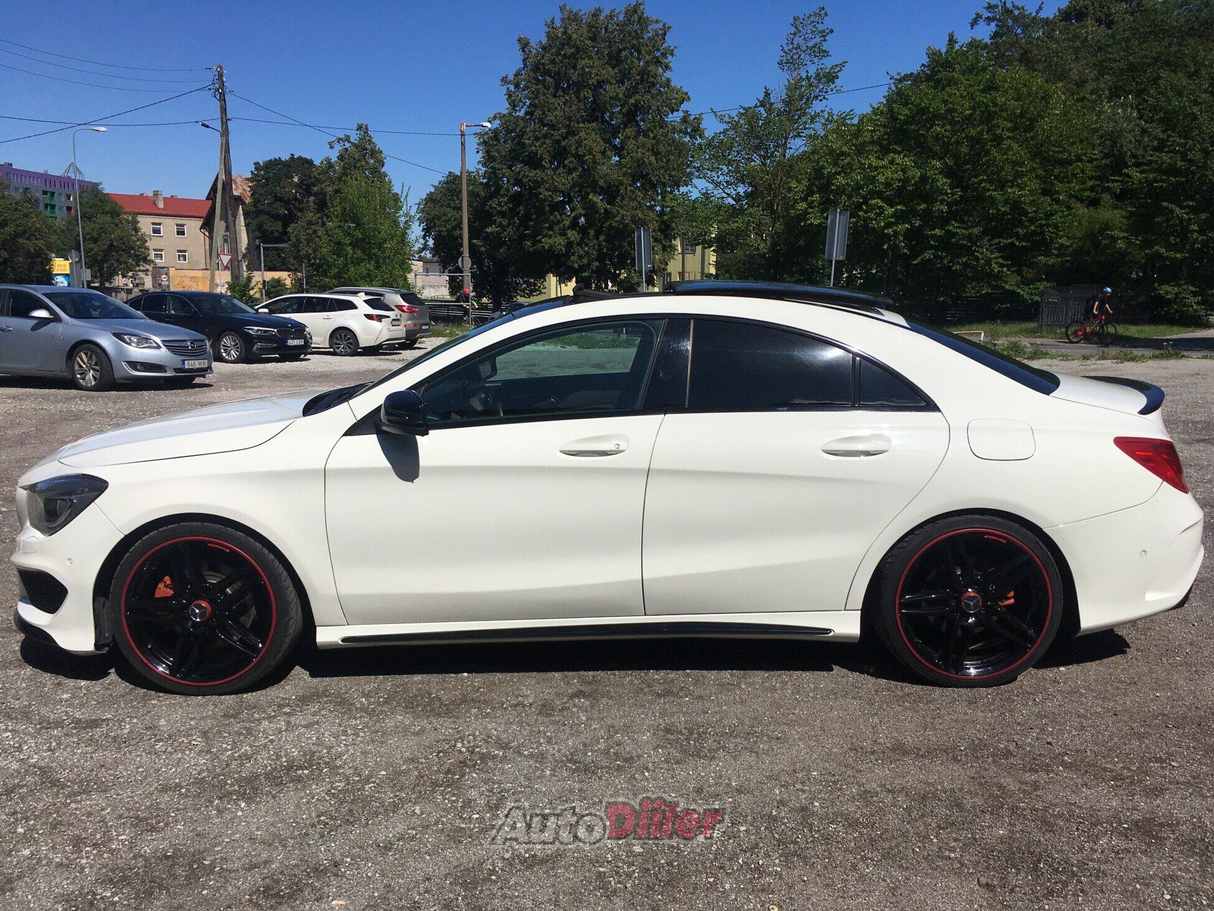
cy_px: 456
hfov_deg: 61.7
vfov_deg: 48.2
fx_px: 1017
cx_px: 607
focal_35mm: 29
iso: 25
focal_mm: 4.15
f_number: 2.2
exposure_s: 1/4808
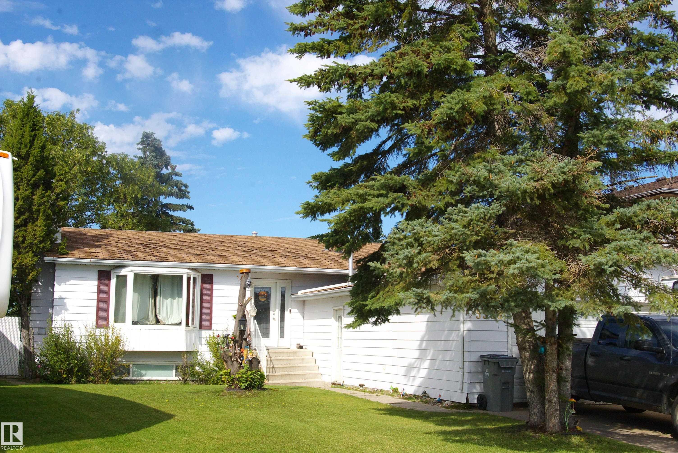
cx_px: 339
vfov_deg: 31.9
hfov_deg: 46.4
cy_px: 226
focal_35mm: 42
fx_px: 791
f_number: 13
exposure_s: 1/1000
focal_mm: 28
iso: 800
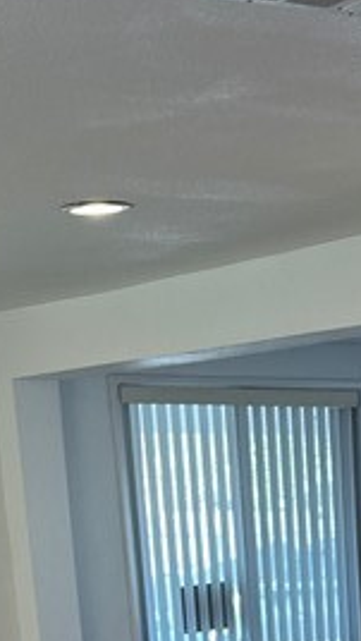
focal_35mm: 100
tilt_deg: -12.7
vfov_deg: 18.8
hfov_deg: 11.7
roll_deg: +0.6
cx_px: 504
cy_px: 959
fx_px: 1700
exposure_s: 1/120
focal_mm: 6.86
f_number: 1.78
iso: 80
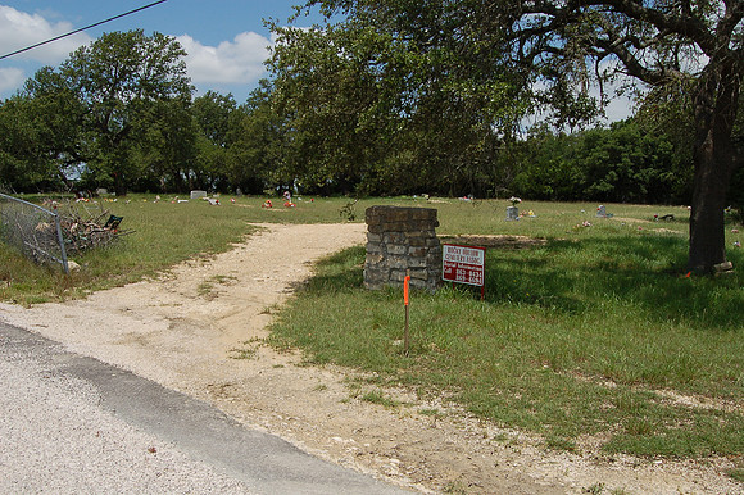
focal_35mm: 33
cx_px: 372
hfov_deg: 57.3
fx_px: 682
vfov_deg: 39.9
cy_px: 248
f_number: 16
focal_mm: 22
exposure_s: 1/200
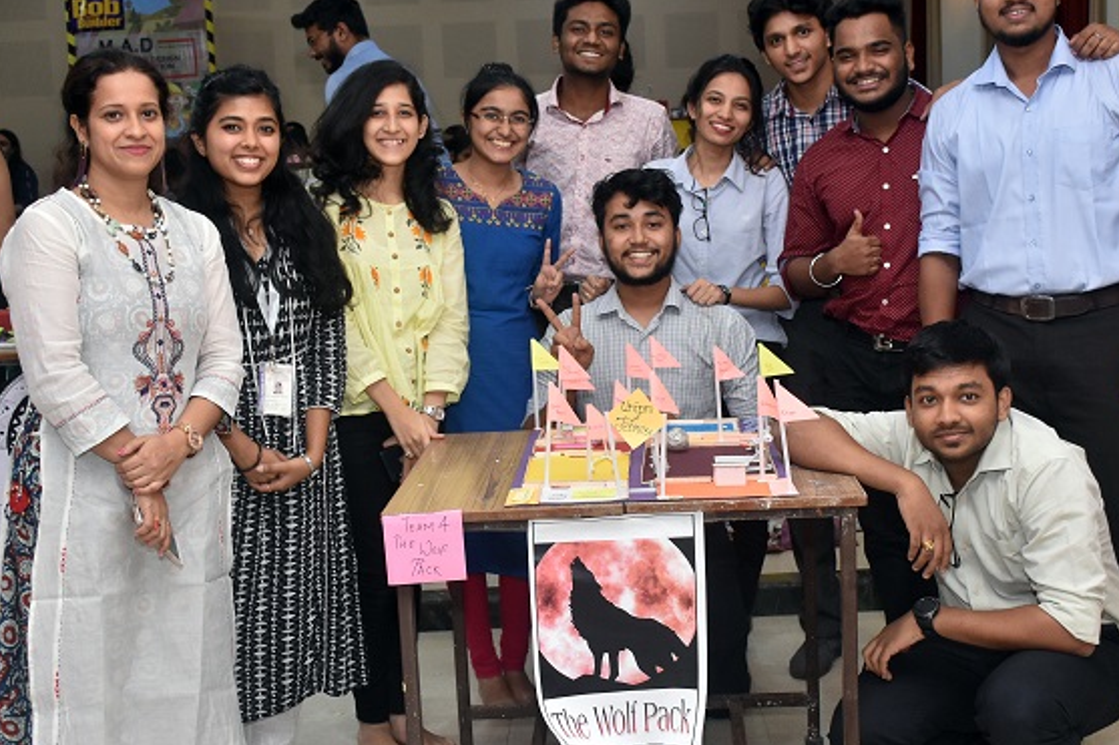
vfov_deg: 27.5
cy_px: 353
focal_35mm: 49
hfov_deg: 40.3
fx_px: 1523
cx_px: 617
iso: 1250
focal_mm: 26
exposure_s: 1/125
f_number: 5.6
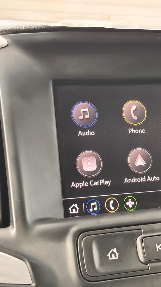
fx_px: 562
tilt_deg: -2.0
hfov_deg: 16.0
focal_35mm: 74
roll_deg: +0.8
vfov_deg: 28.6
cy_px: 141
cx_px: 154
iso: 80
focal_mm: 6.86
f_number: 1.78
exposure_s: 1/89
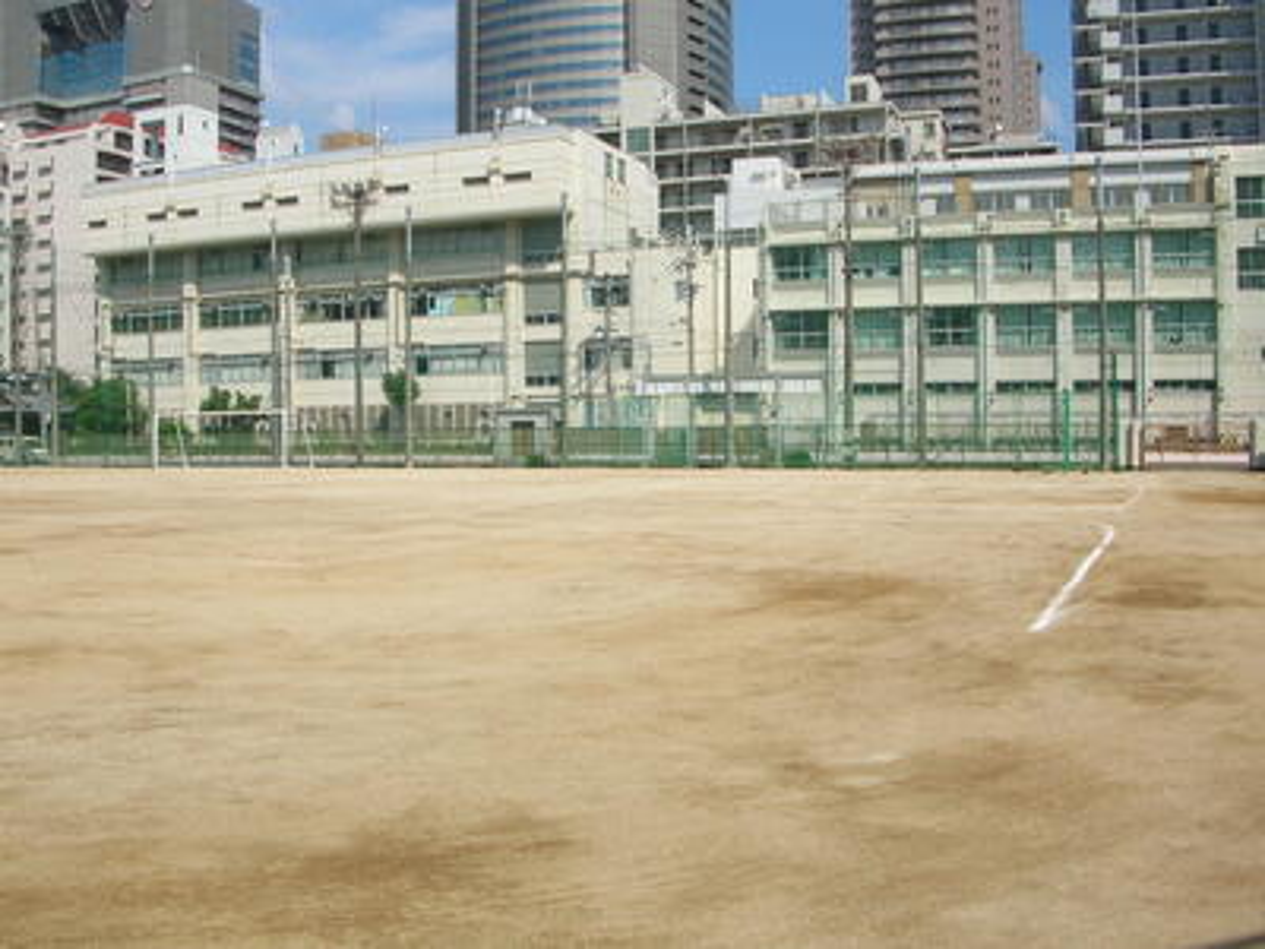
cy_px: 474
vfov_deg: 40.7
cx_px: 632
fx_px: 1279
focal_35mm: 35
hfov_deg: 52.6
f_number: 5.6
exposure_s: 1/408
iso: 50
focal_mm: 5.8
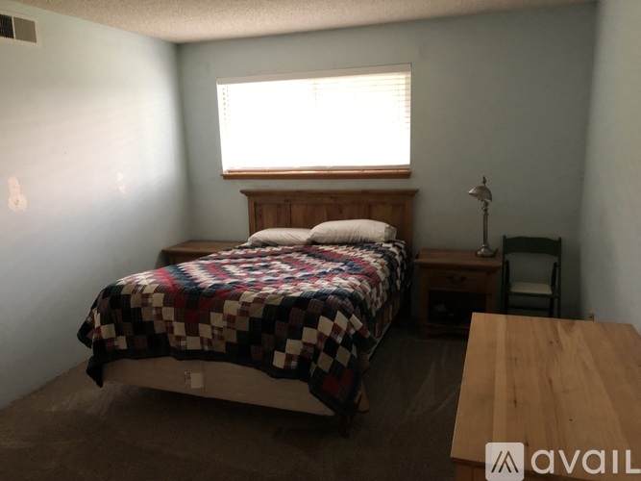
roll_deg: +2.2
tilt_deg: -12.3
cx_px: 320
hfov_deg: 63.5
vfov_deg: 49.7
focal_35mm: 28
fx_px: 518
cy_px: 240
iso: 100
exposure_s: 1/9
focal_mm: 4
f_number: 1.8
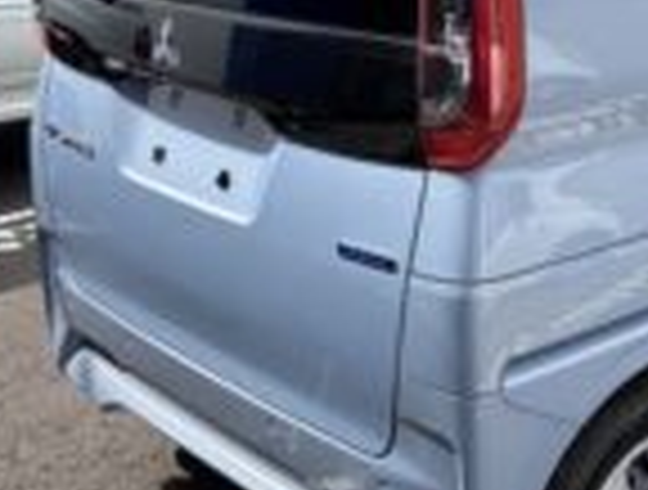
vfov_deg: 23.3
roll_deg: +2.1
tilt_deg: -16.5
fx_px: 1183
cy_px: 146
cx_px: 648
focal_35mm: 63
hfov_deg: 28.7
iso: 50
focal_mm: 5.96
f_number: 1.6
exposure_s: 1/1364
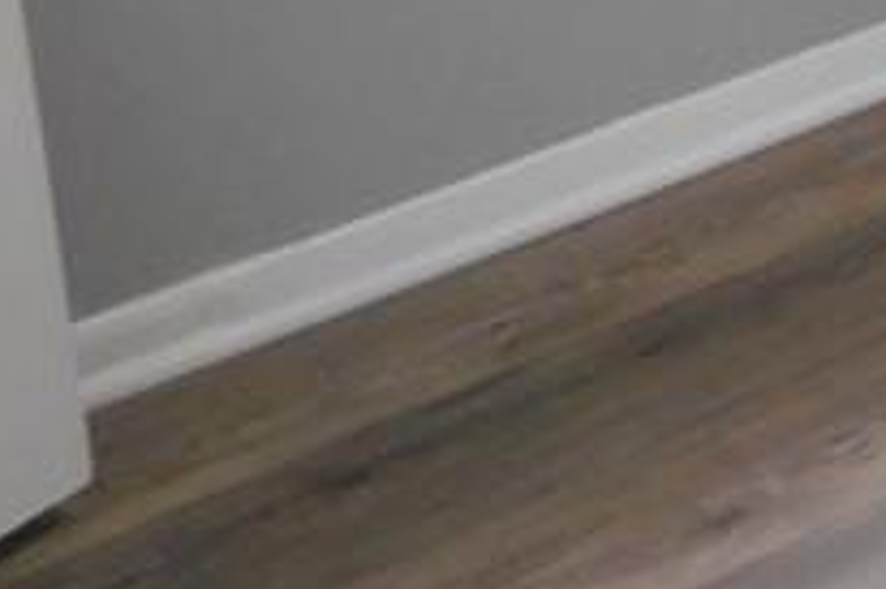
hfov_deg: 13.1
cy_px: -916
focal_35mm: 119
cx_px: 2107
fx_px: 2926
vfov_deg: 9.8
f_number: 3
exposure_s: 1/30
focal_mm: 4
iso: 250
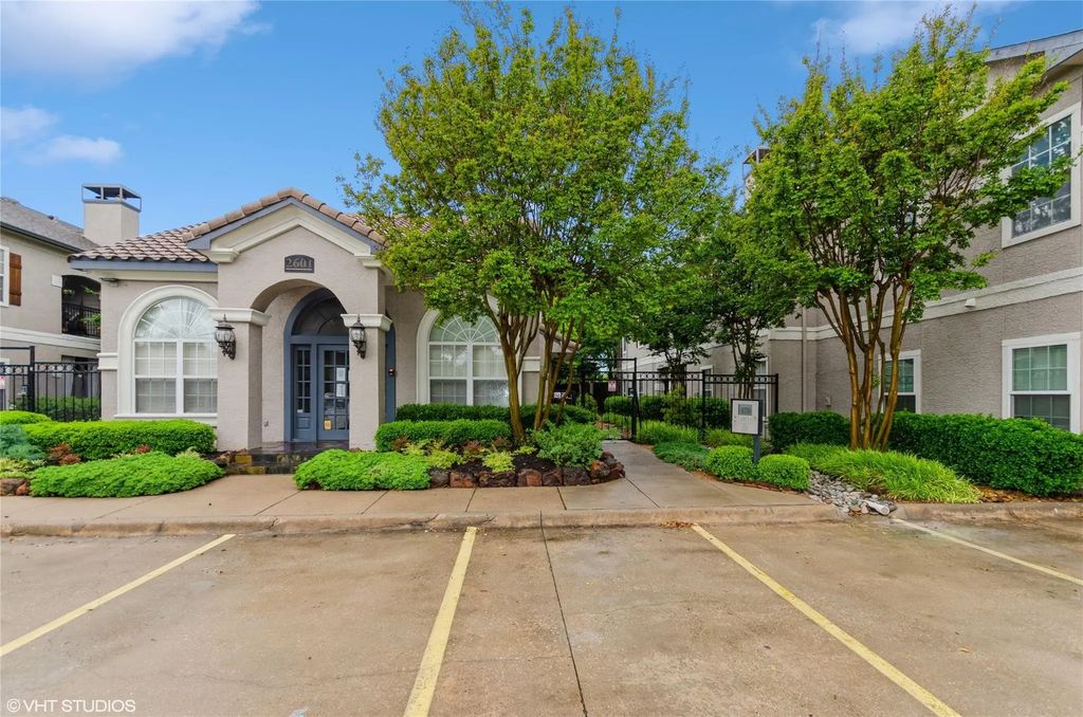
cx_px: 542
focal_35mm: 15
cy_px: 358
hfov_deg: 100.5
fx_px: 450
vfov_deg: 77.1
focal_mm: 10
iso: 100
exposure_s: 1/250
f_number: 5.6
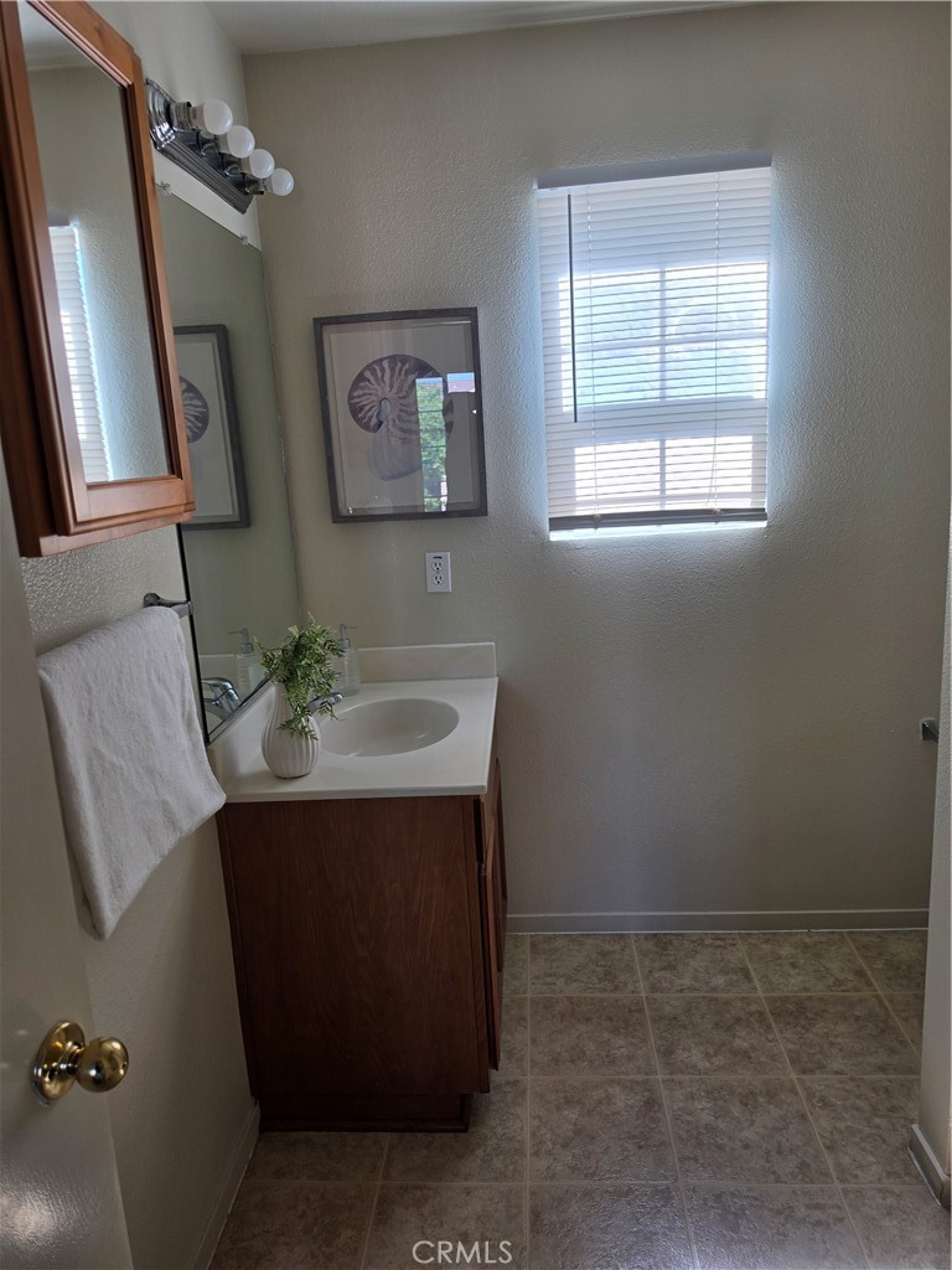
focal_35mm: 23
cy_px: 635
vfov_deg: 73.9
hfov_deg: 58.9
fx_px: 843
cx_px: 476
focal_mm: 6.5
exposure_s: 1/180
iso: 25
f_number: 1.4
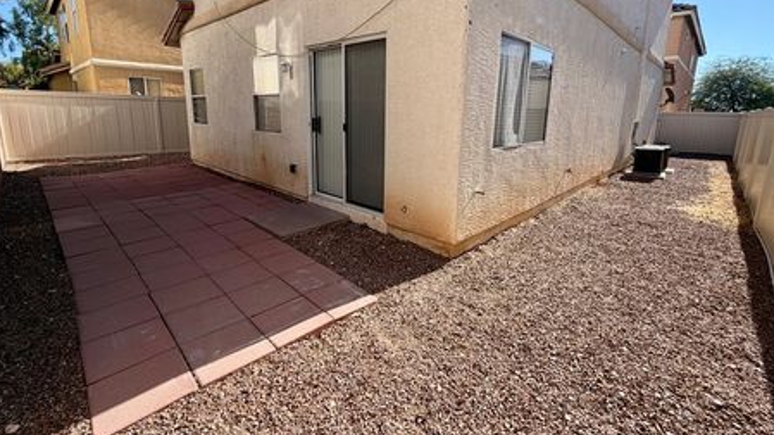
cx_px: 393
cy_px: 173
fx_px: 349
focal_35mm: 17
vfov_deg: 63.2
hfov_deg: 96.0
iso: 32
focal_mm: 2.22
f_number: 2.2
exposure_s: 1/770
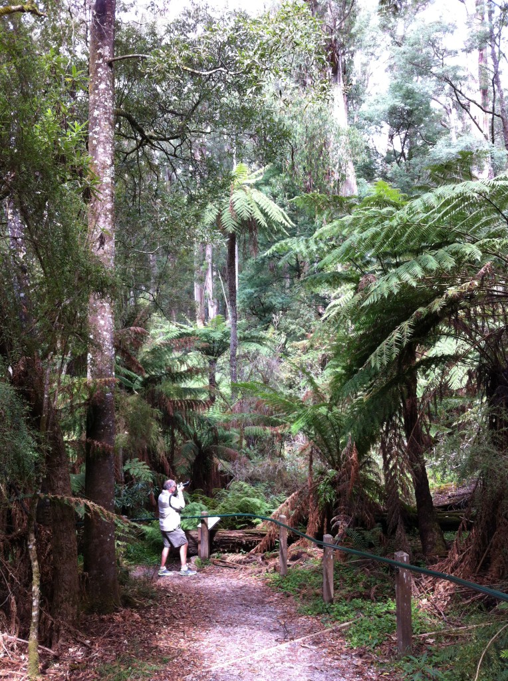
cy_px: 340
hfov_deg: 40.6
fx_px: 687
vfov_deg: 52.7
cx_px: 254
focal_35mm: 35
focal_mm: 3.85
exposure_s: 1/120
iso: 80
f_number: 2.8
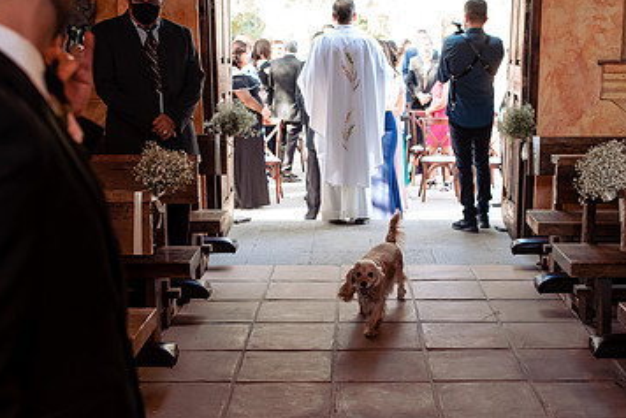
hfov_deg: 34.9
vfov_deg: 23.8
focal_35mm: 57
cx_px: 382
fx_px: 992
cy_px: 266
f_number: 3.5
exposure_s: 1/100
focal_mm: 35
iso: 800
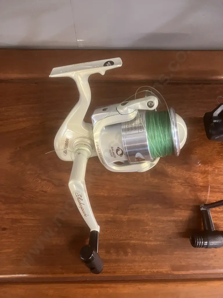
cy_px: 149
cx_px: 112
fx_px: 241
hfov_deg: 49.7
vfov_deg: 63.4
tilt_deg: -76.4
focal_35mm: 28
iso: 400
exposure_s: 1/34
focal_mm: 3.99
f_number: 1.8
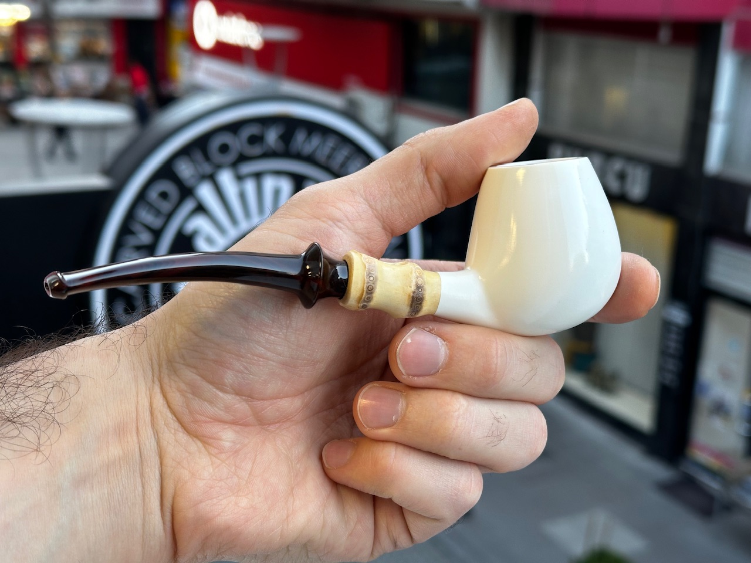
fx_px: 1041
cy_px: 282
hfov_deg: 39.7
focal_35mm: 48
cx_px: 376
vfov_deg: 30.3
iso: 64
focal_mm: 6.86
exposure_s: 1/100
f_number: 1.78
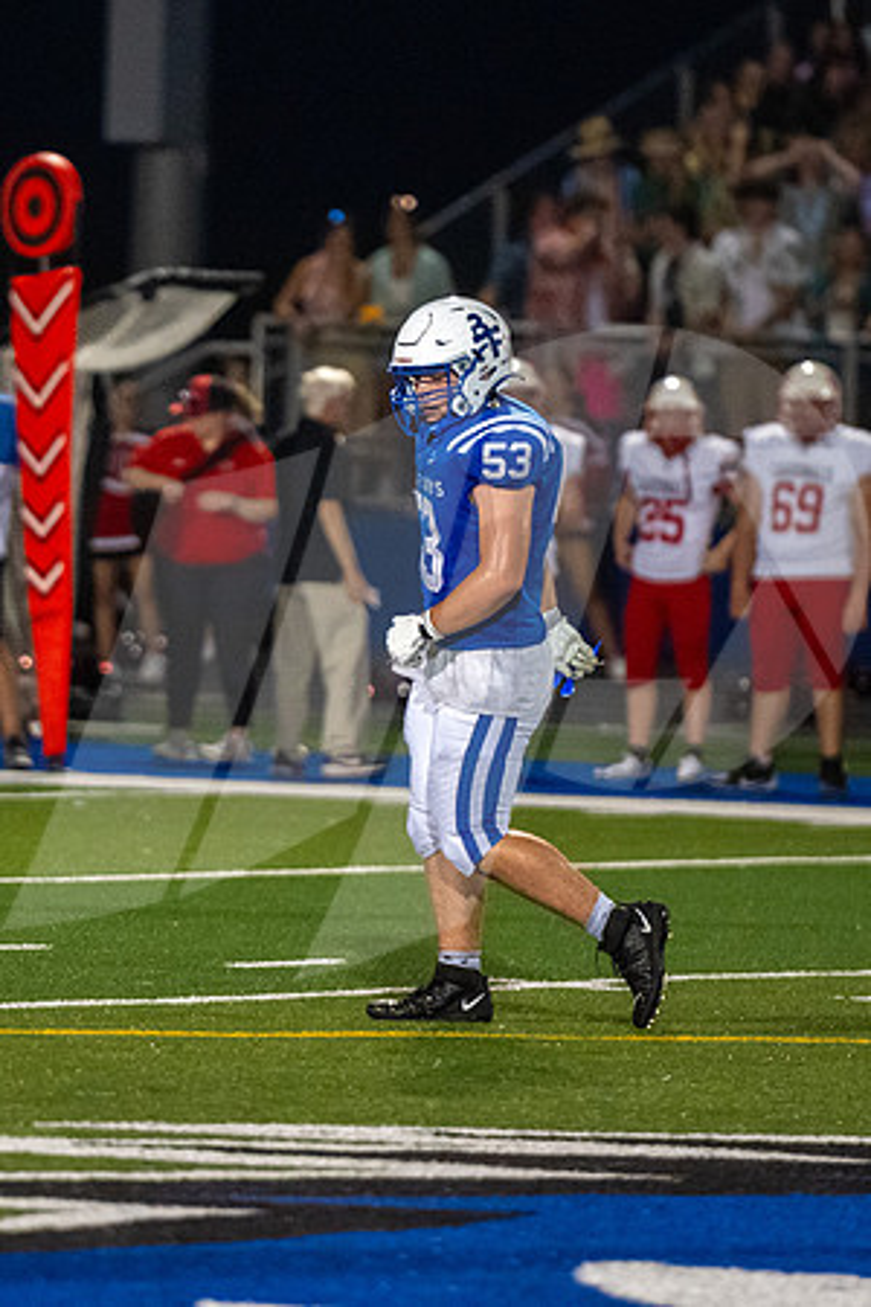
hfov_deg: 3.4
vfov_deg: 5.1
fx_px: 14733
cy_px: 555
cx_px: 189
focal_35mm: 406
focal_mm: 200
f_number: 2.8
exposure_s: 1/1250
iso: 5000
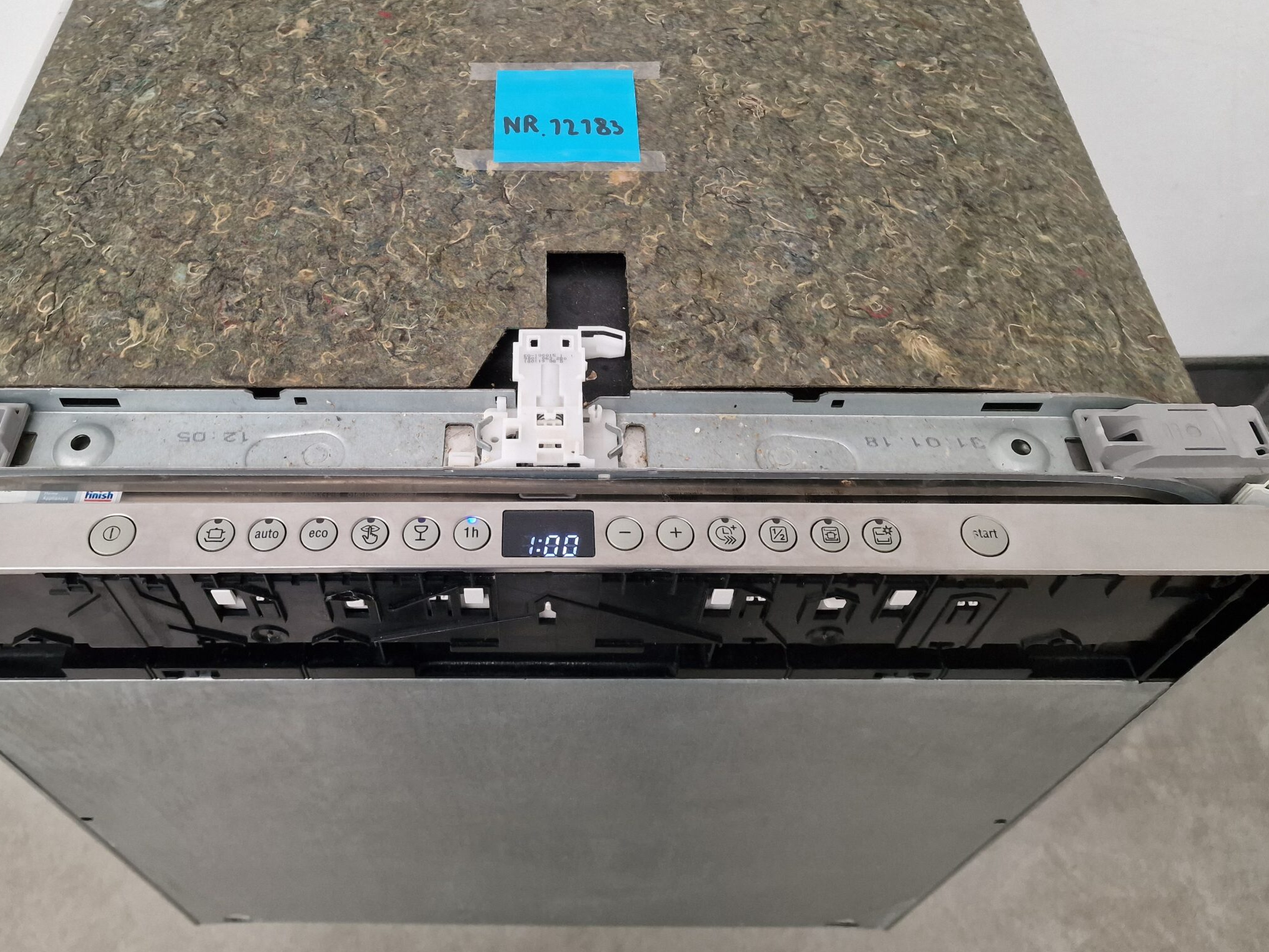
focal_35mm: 29
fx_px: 1063
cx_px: 536
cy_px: 390
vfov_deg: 48.0
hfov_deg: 61.3
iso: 400
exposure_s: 1/100
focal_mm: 6.4
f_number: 1.8
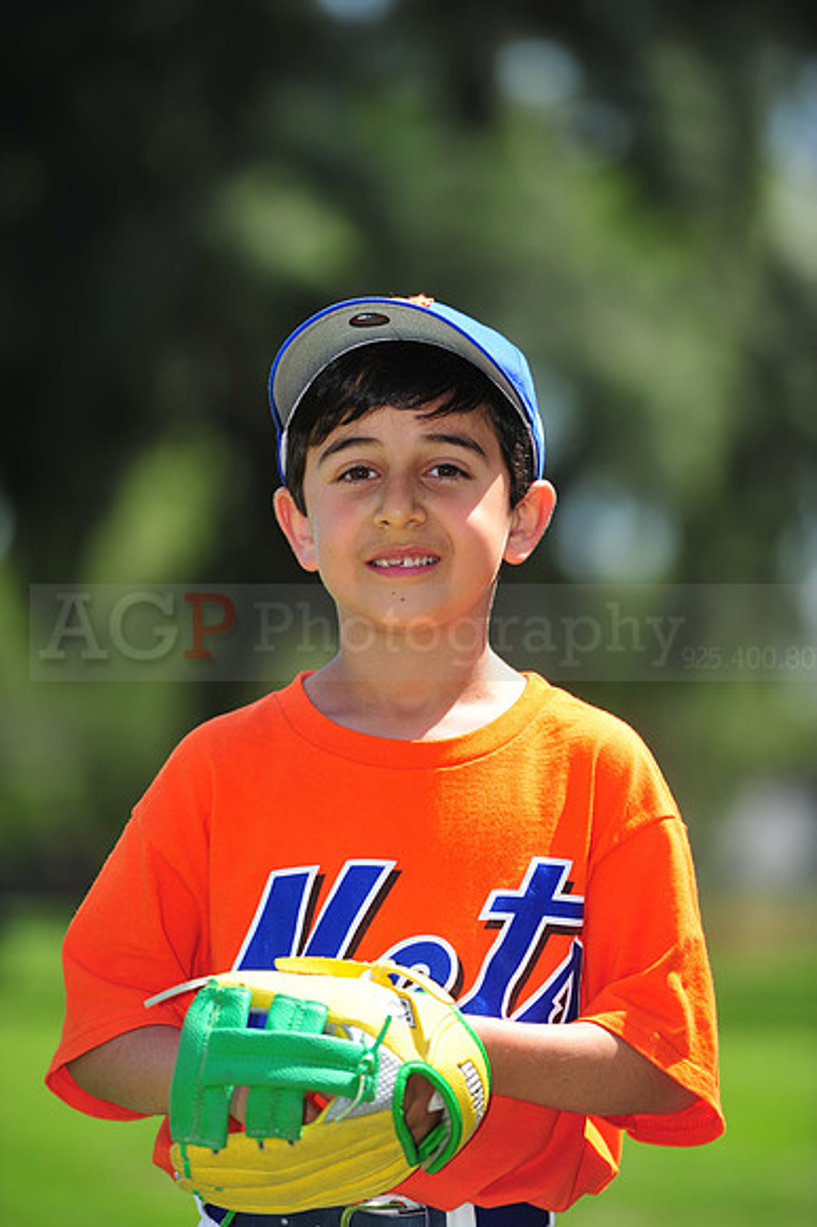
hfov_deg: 6.9
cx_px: 408
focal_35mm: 200
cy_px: 614
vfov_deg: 10.3
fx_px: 6816
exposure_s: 1/800
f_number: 4.5
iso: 200
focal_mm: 200
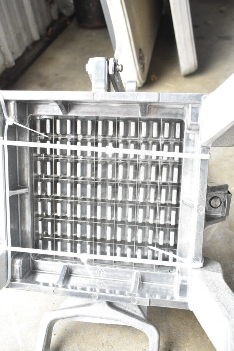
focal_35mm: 34
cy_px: 176
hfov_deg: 38.4
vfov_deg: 55.1
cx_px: 117
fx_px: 336
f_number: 5.6
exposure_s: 1/125
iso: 1600
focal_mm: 23
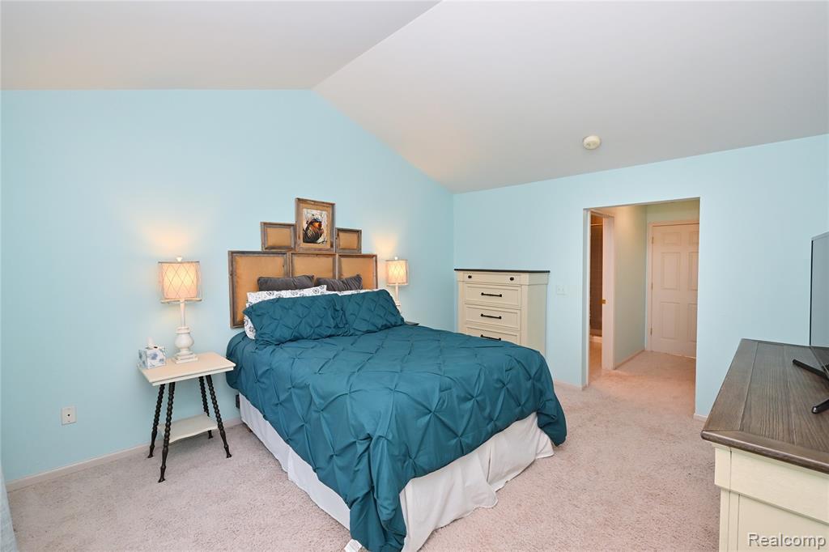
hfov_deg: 104.3
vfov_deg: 81.2
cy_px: 276
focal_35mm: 14
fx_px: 322
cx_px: 414
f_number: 9
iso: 800
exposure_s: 1/60
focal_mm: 14
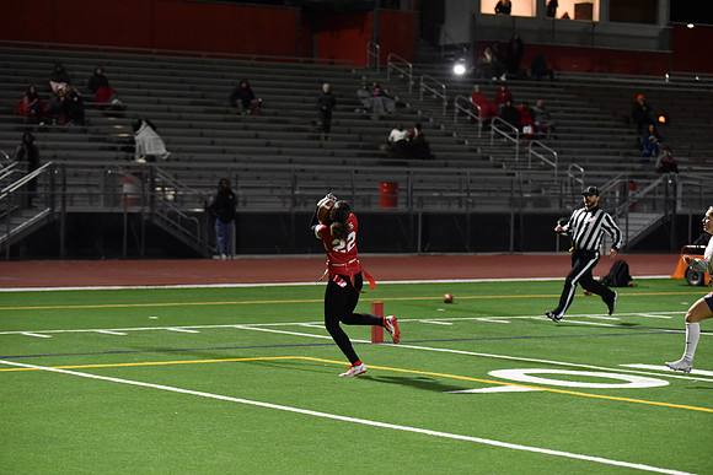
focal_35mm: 105
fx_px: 2080
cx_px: 356
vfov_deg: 13.0
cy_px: 238
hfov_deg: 19.5
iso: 5600
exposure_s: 1/640
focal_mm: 105
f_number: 2.8
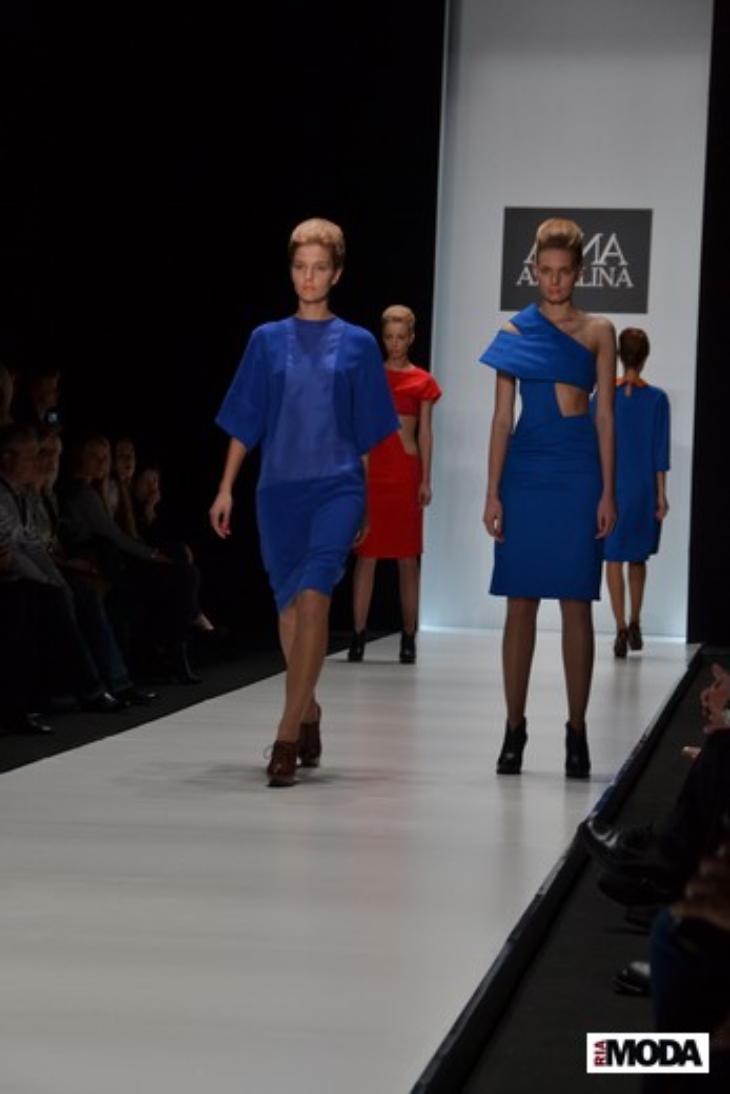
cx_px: 365
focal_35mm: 98
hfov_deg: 14.0
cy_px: 547
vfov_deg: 20.9
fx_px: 2963
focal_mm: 65
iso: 800
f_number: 6.3
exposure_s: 1/200
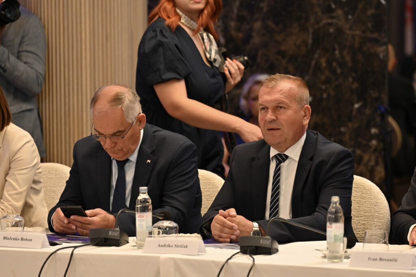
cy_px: 138
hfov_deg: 12.8
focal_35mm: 160
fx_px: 1849
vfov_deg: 8.6
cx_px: 208
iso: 1600
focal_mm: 160
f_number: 3.5
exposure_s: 1/400
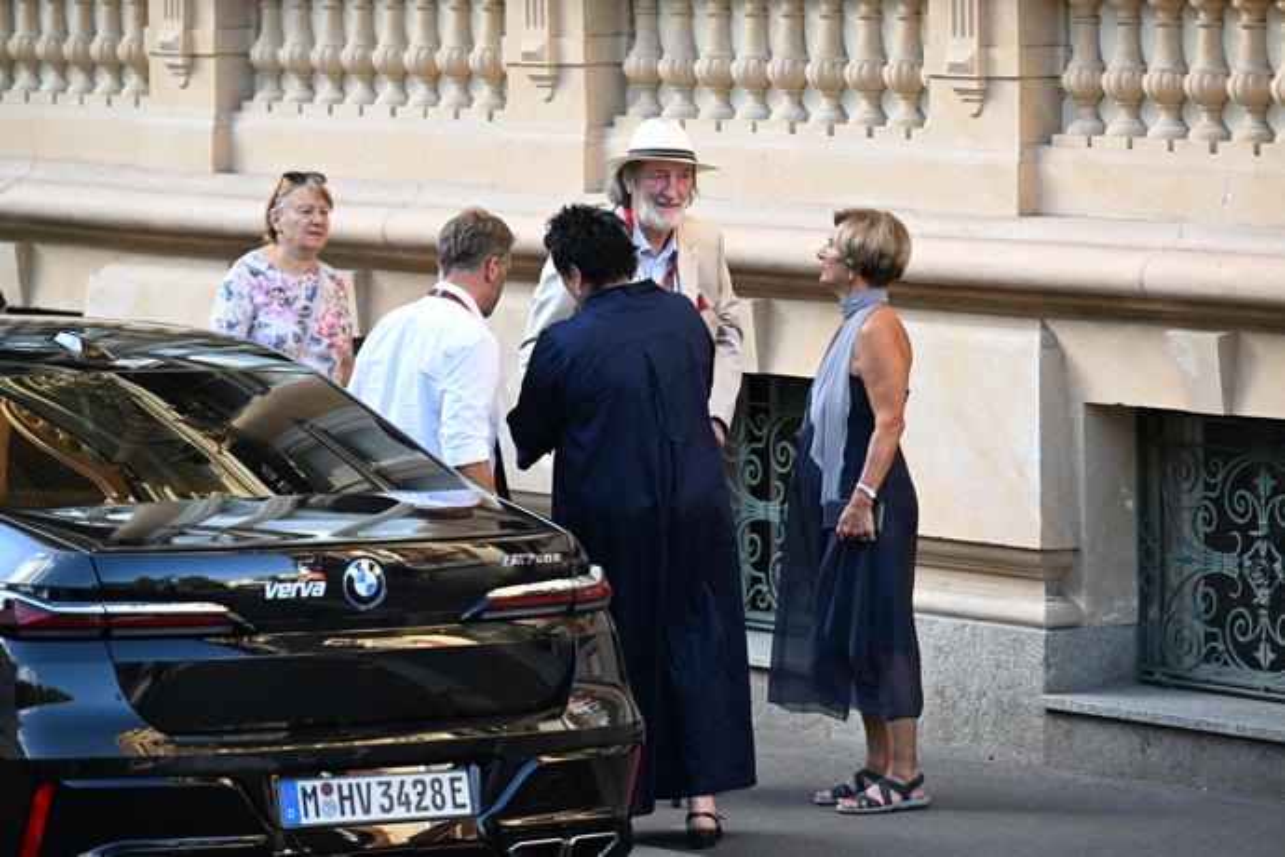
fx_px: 7138
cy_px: 428
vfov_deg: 6.9
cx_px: 642
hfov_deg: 10.3
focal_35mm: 200
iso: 2500
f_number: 4
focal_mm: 200
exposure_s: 1/2000
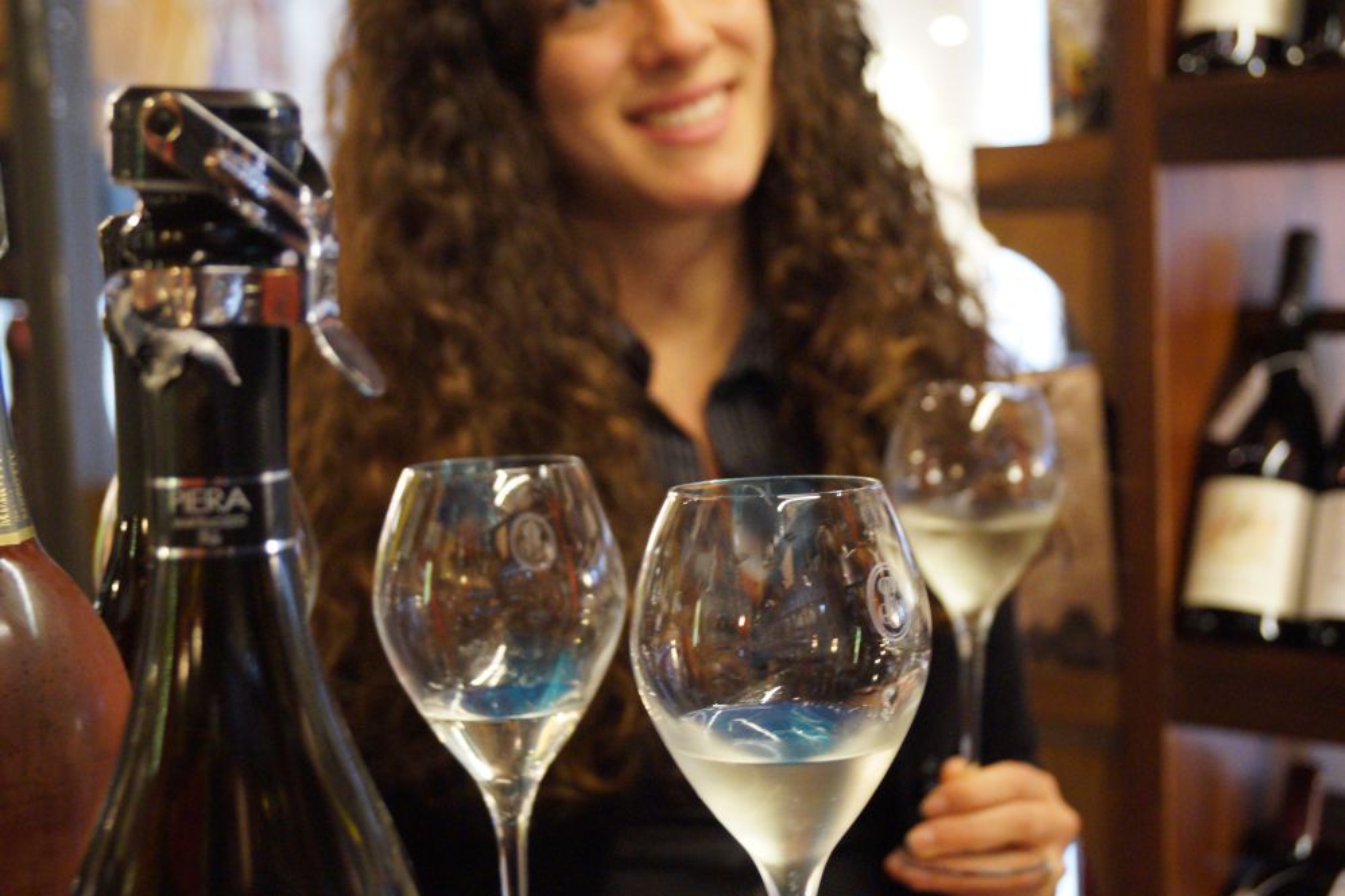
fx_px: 2241
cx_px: 672
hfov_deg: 33.4
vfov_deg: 22.6
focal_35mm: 60
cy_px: 448
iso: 3200
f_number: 5
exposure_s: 1/25
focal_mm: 40
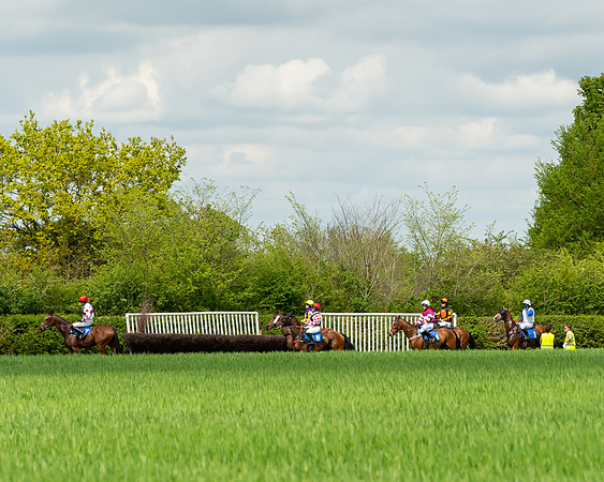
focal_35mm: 268
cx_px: 348
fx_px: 4781
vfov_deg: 5.8
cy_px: 226
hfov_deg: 7.2
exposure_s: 1/4000
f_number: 4
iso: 400
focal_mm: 135
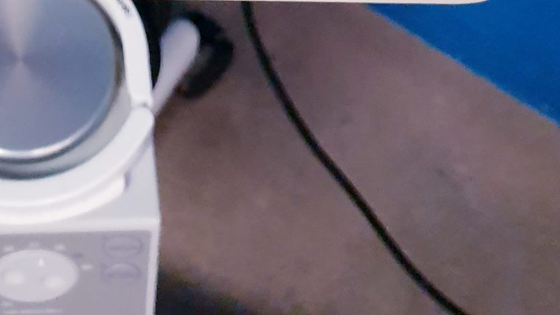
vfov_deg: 10.0
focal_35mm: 96
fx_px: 1426
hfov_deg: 21.5
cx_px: 16
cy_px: -586
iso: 250
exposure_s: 1/50
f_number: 1.5
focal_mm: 4.3
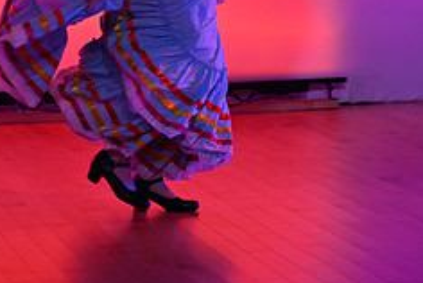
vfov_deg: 7.9
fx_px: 2023
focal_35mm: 172
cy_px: -49
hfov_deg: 11.9
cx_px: 177
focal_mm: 70
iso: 125
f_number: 2.8
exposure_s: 1/500
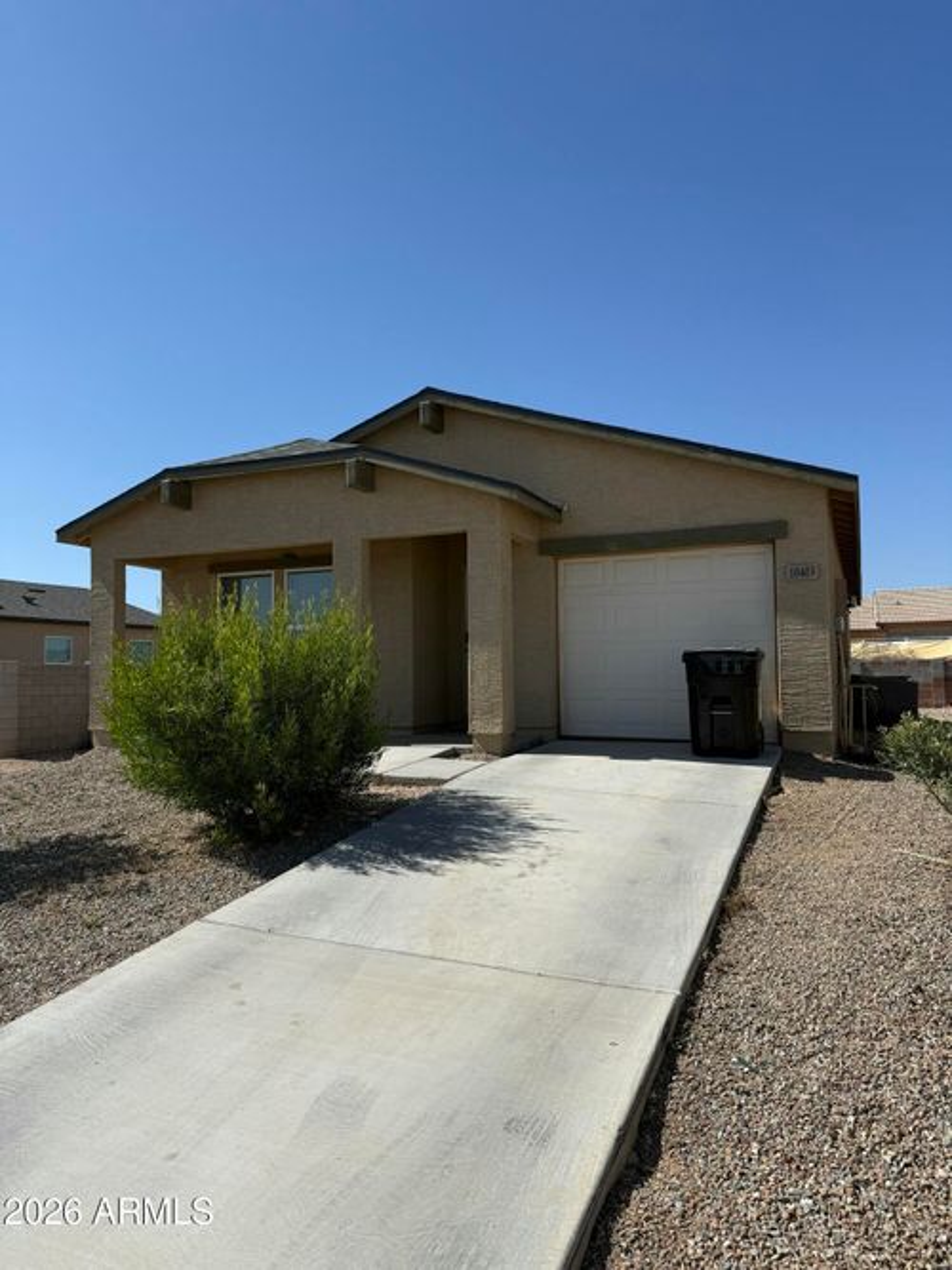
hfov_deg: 56.8
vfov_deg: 71.6
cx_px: 476
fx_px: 880
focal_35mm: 24
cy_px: 635
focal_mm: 6.76
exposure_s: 1/7353
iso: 80
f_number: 1.78
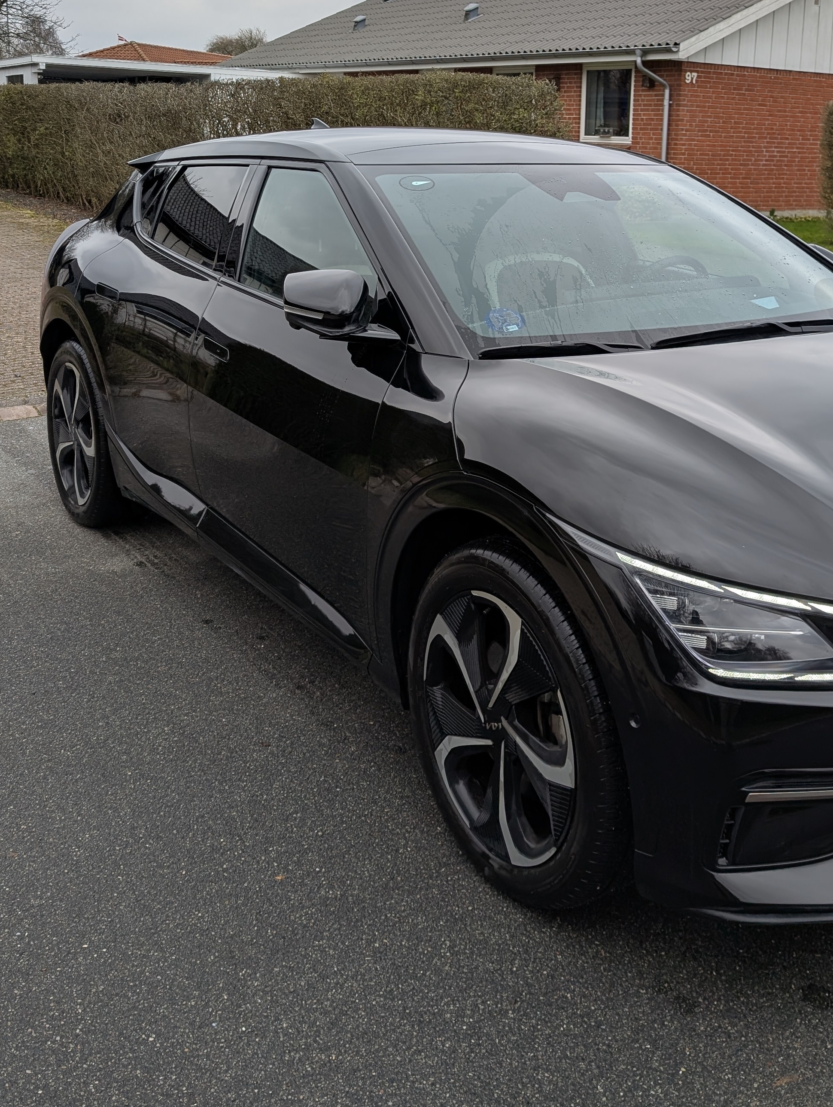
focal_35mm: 38
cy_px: 340
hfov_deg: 37.2
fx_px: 1216
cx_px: 586
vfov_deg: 47.8
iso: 21
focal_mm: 6.9
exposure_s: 1/168
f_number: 1.68
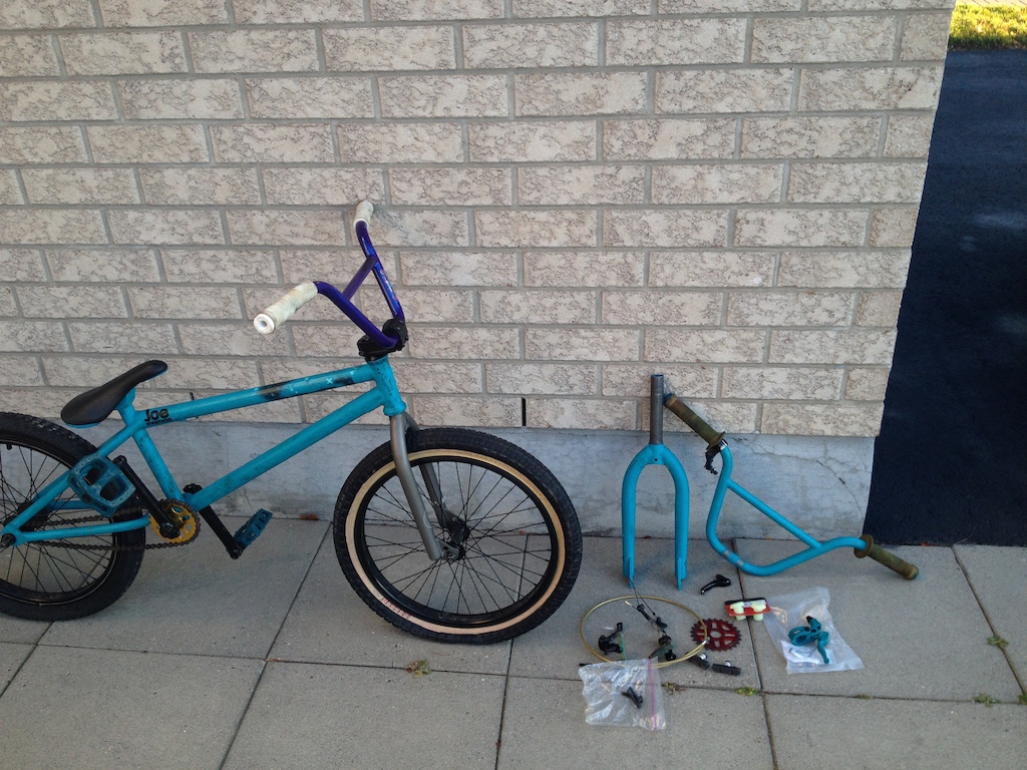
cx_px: 514
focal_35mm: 35
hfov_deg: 52.6
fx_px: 1038
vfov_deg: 40.7
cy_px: 385
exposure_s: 1/120
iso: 50
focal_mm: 4.28
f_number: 2.4
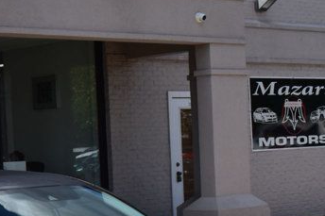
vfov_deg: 11.7
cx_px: -111
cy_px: 198
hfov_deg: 16.6
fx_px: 1047
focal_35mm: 116
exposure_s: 1/500
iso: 220
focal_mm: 26
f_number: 11
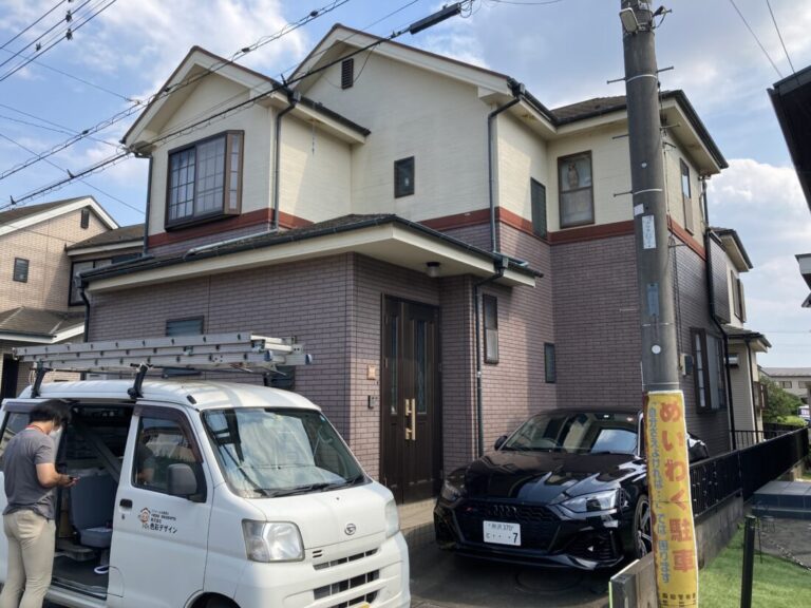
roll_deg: -1.3
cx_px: 406
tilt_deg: +9.8
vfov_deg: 49.7
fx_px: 656
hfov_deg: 63.4
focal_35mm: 28
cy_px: 304
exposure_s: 1/1215
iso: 20
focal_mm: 3.99
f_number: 1.8
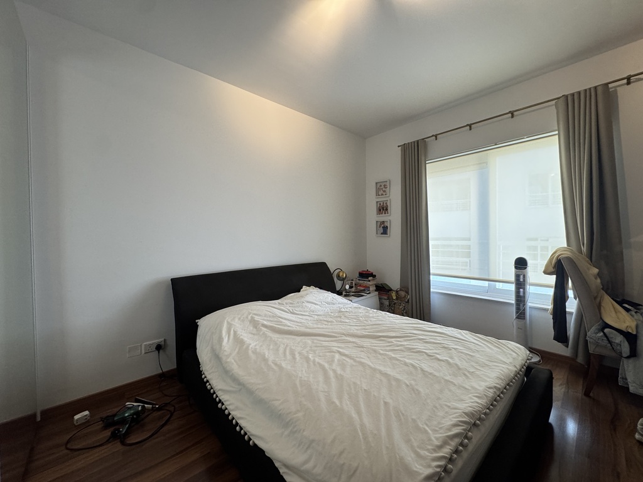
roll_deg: +0.4
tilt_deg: -1.2
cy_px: 241
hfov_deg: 102.1
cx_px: 322
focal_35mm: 14
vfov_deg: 85.7
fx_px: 260
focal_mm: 2.22
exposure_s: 1/100
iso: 250
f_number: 2.2
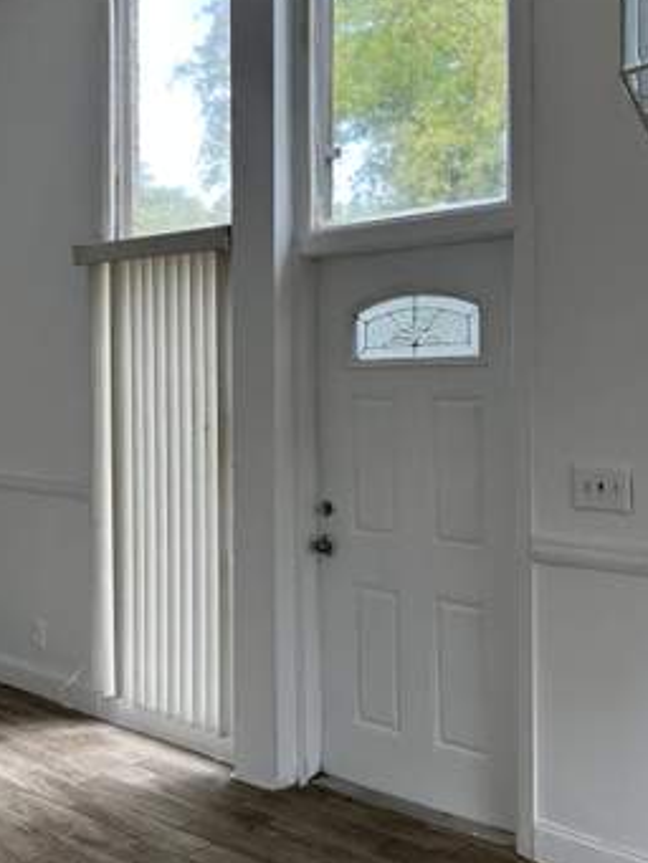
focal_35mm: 45
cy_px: 387
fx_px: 1122
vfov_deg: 42.0
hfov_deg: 31.8
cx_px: 190
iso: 80
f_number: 1.78
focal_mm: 6.86
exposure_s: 1/314
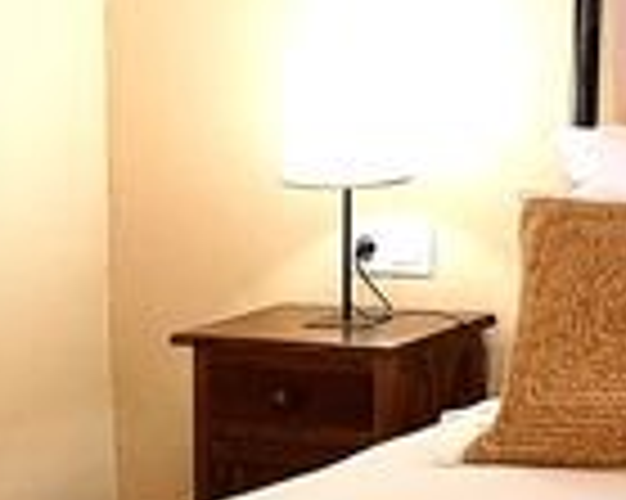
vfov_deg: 8.3
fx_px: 3388
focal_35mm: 183
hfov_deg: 10.4
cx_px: -131
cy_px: 730
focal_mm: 4.3
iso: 320
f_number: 2.4
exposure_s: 1/33
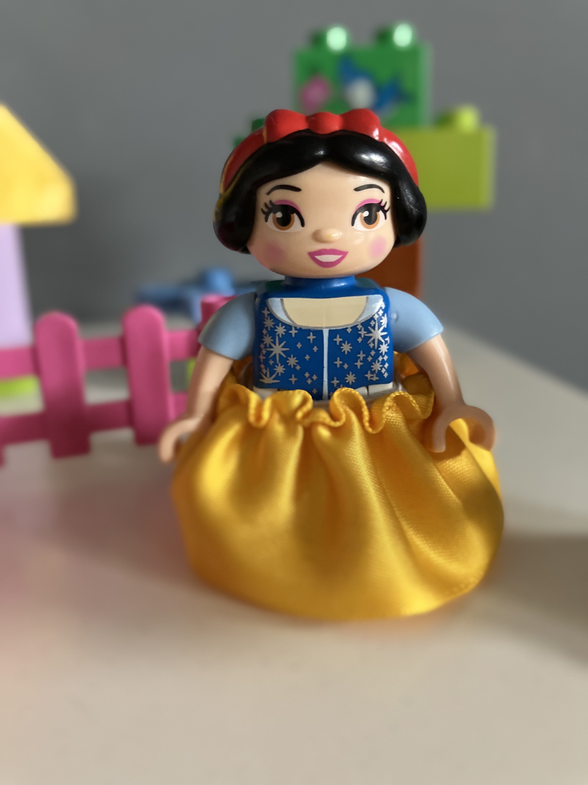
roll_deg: +1.8
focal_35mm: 28
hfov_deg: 49.7
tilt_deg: -14.3
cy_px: 392
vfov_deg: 63.4
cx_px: 294
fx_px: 634
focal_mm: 3.99
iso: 320
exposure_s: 1/51
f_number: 1.8
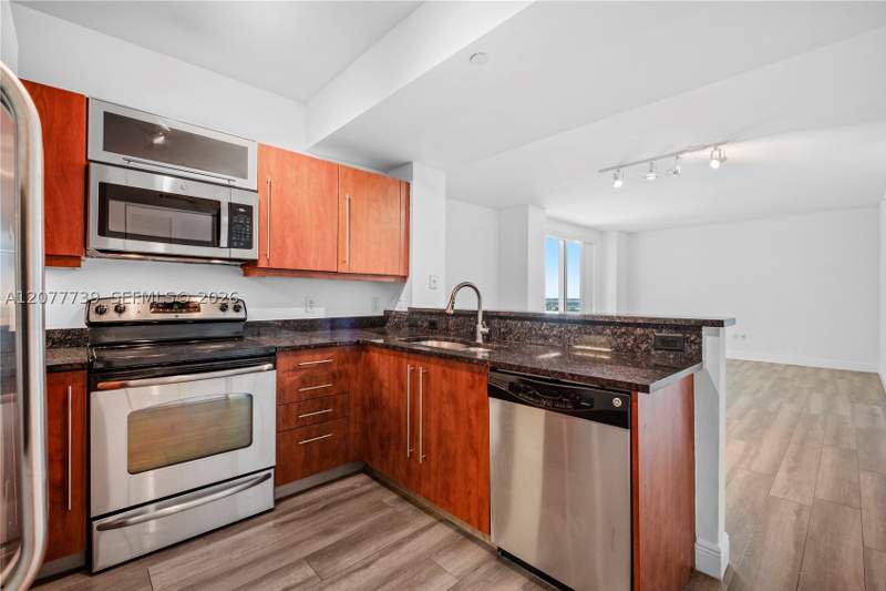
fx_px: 369
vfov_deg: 77.3
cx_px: 443
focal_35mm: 15
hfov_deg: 100.4
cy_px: 296
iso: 1000
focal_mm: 15
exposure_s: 1/15
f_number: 8
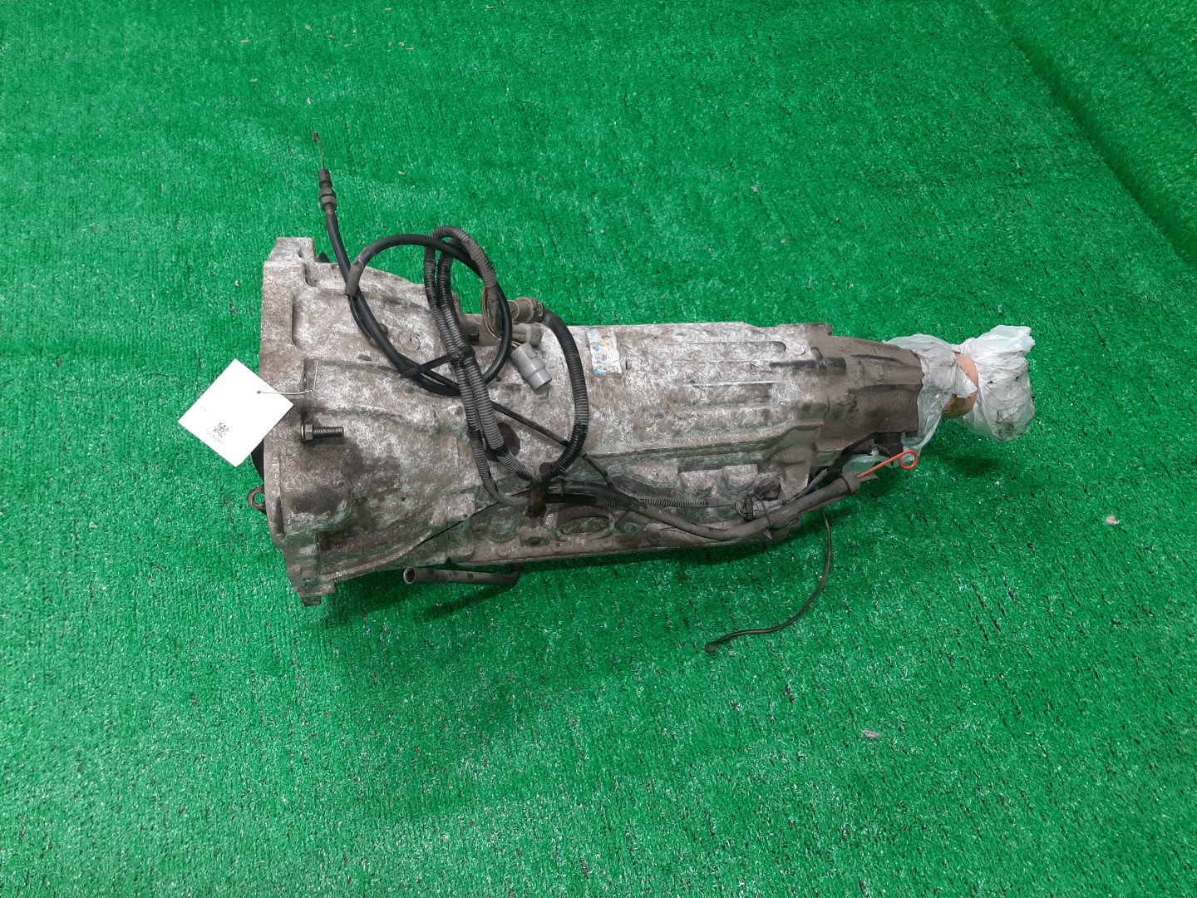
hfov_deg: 67.3
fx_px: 899
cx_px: 598
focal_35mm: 26
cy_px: 449
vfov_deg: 53.1
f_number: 1.7
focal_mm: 3.93
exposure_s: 1/50
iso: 92
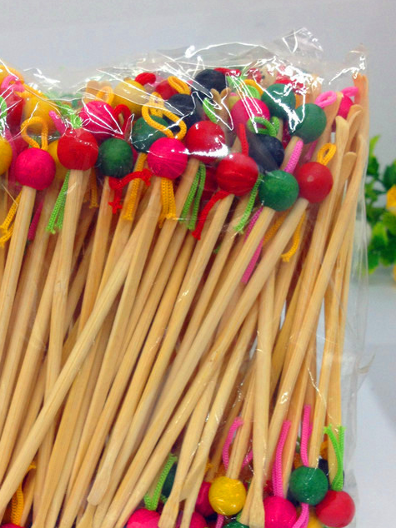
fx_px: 809
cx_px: 129
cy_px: 342
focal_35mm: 53
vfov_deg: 35.9
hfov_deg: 27.3
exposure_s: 1/24
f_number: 2.4
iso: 64
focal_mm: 4.28
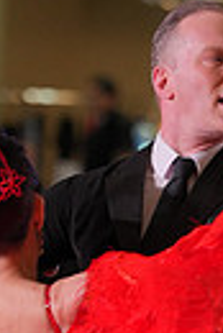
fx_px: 5217
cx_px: 186
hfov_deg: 2.4
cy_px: 517
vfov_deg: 3.6
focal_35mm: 563
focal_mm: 126
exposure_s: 1/500
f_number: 2.8
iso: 1000
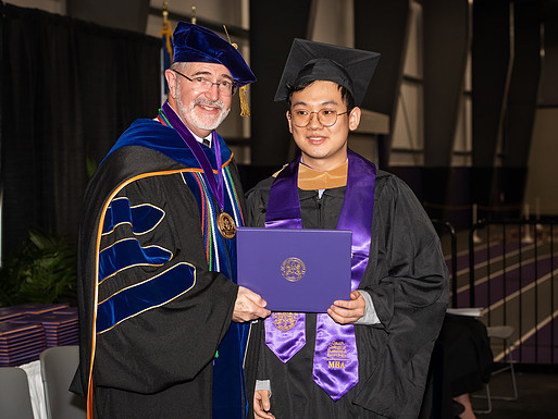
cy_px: 210
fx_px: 1403
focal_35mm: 87
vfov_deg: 17.0
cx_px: 261
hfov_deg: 22.5
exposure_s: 1/200
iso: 1000
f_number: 5.6
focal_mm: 80
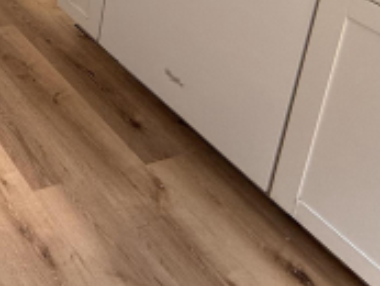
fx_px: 593
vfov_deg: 20.9
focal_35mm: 54
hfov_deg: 26.5
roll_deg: -0.2
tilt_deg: -15.0
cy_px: -191
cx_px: -179
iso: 125
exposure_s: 1/99
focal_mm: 2.22
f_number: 2.2
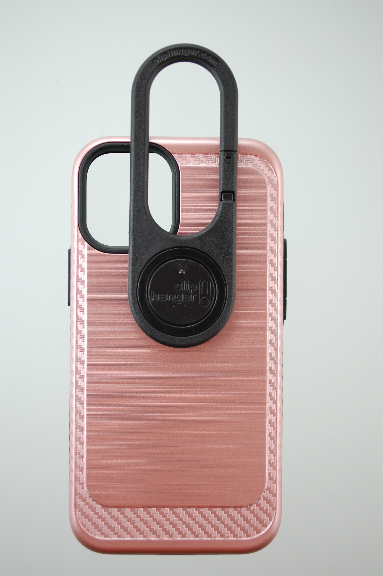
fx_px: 839
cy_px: 288
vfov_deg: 37.9
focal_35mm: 52
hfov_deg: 25.7
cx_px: 192
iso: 400
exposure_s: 1/30
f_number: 5.3
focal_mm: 35
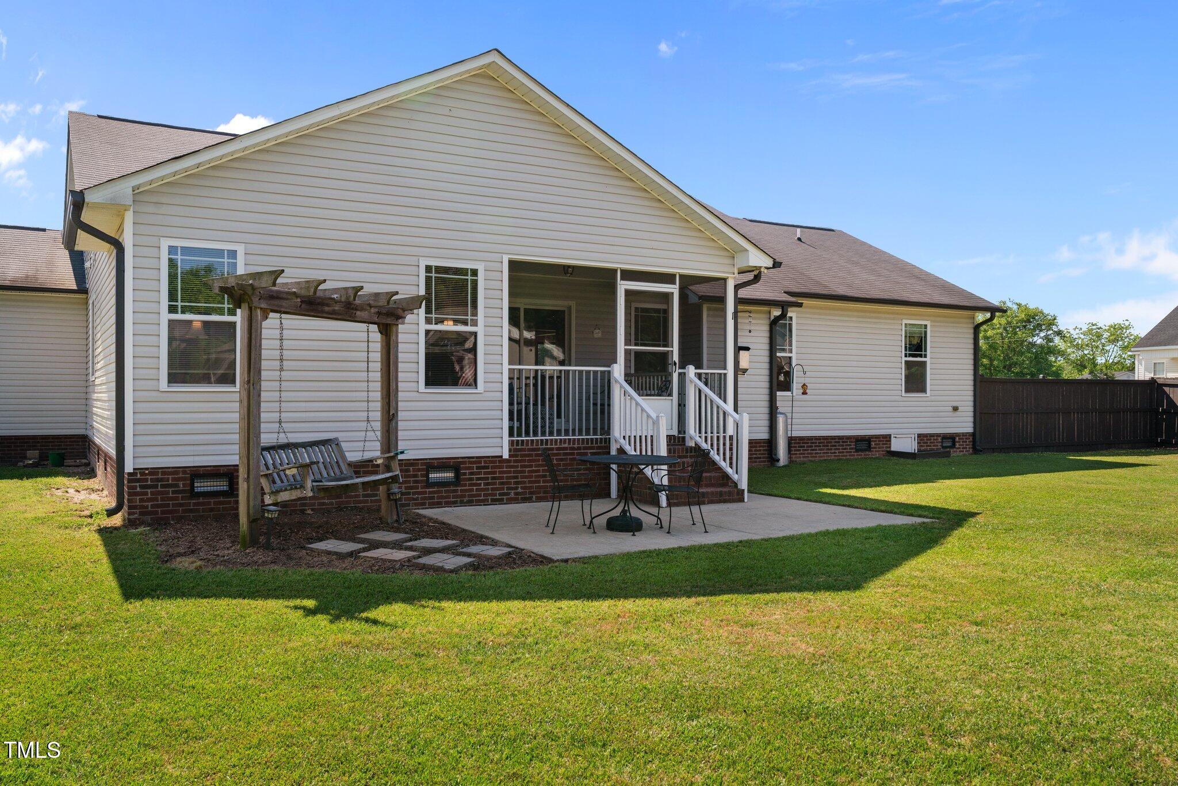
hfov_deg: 63.7
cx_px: 589
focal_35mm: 29
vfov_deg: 45.0
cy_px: 393
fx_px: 949
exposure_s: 1/500
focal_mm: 29
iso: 400
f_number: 9
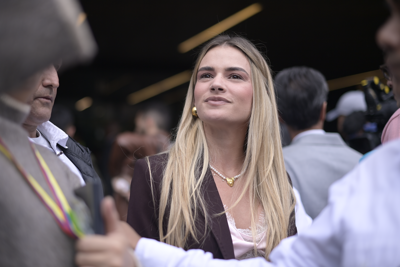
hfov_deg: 39.6
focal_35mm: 50
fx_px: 556
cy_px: 134
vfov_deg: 27.0
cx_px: 200
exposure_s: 1/3200
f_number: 1.8
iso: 160
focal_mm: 50
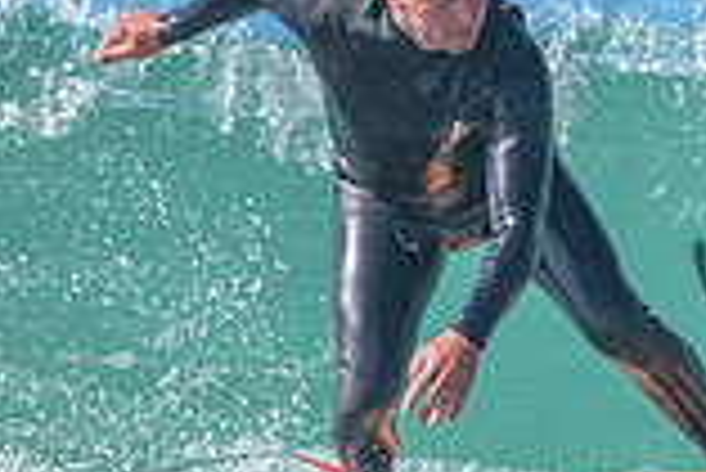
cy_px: 272
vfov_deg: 0.6
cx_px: 1156
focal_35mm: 2433
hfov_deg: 0.8
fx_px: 47757
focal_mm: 660
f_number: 11
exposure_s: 1/2000
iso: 5000
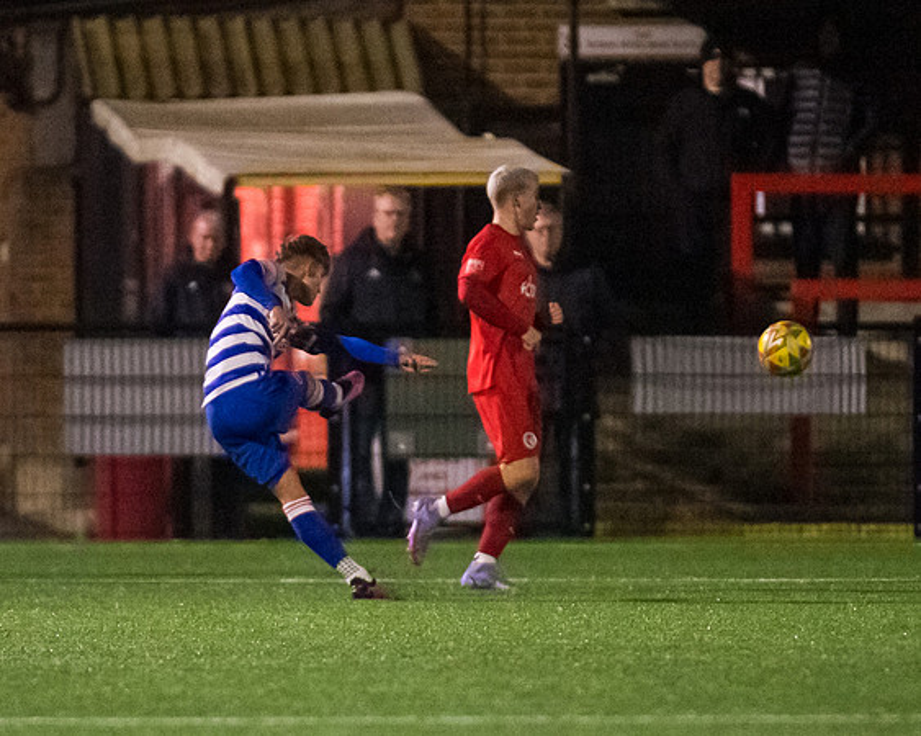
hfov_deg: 2.5
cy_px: 468
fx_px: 21298
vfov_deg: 2.0
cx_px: 383
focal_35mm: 782
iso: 8000
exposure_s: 1/1250
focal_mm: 300
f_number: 2.8
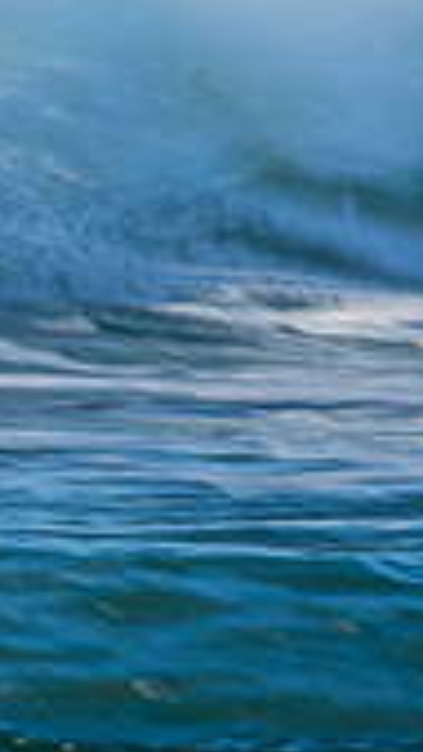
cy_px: -73
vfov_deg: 0.8
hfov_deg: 0.4
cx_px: -579
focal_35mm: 2704
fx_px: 53945
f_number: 22
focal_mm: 500
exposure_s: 1/20
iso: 100
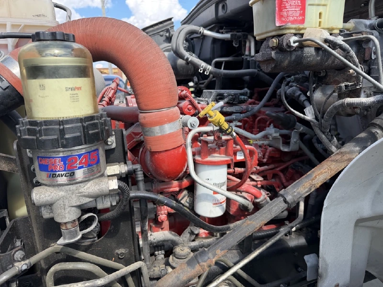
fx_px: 266
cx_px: 192
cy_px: 144
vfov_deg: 56.8
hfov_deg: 71.6
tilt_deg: -13.1
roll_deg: +1.7
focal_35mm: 24
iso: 80
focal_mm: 6.76
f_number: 1.78
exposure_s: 1/822
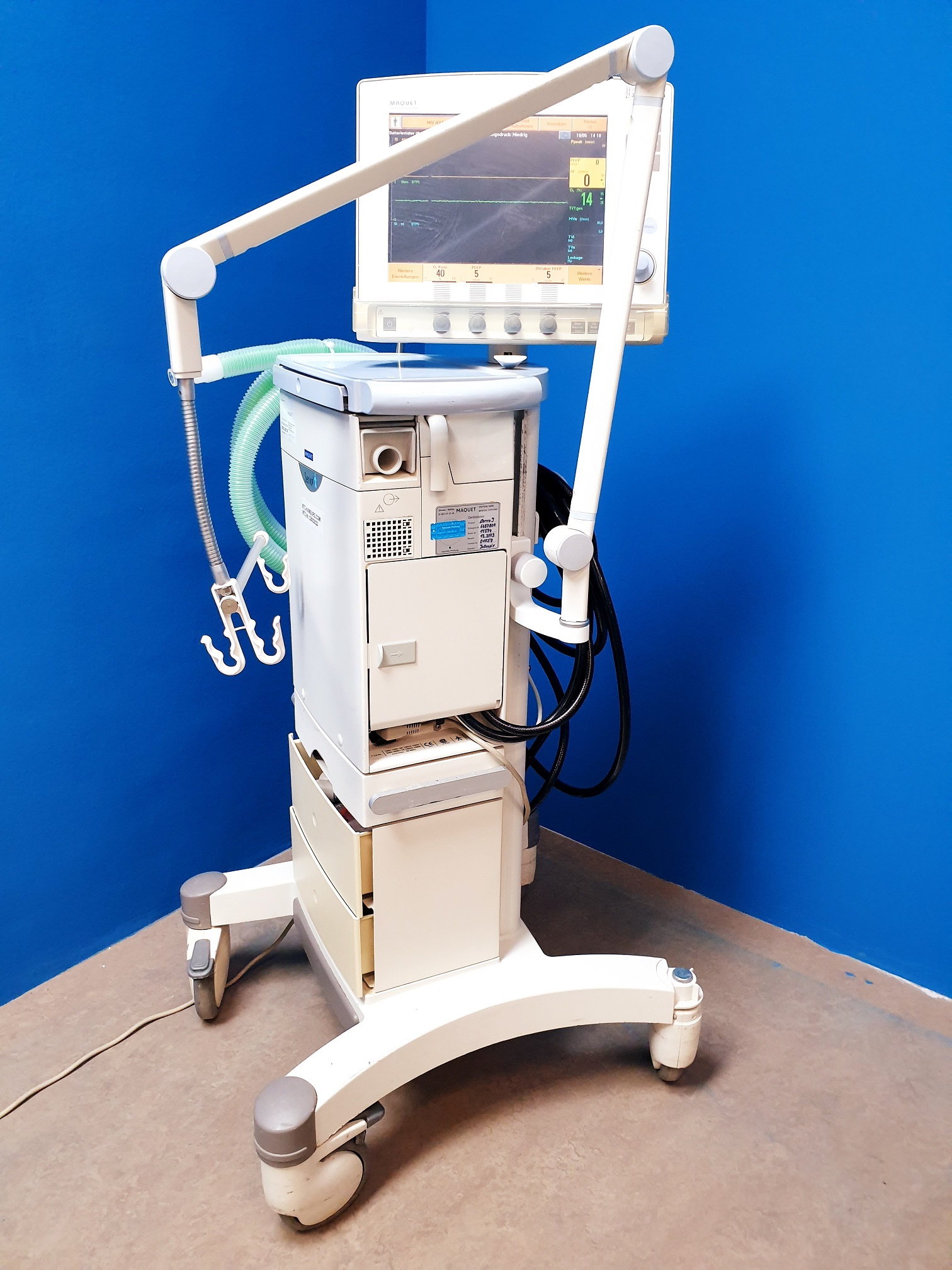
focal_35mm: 26
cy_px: 635
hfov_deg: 53.1
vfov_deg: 67.3
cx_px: 476
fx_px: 953
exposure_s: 1/50
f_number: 2.4
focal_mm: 4.3
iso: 320
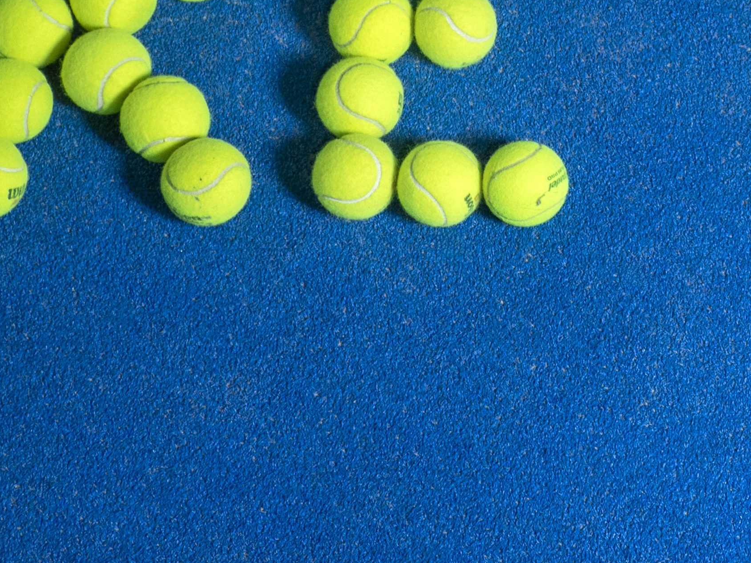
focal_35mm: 126
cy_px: -96
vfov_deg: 11.6
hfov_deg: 15.2
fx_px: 2734
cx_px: 871
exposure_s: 1/160
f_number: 4.5
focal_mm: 23
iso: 200
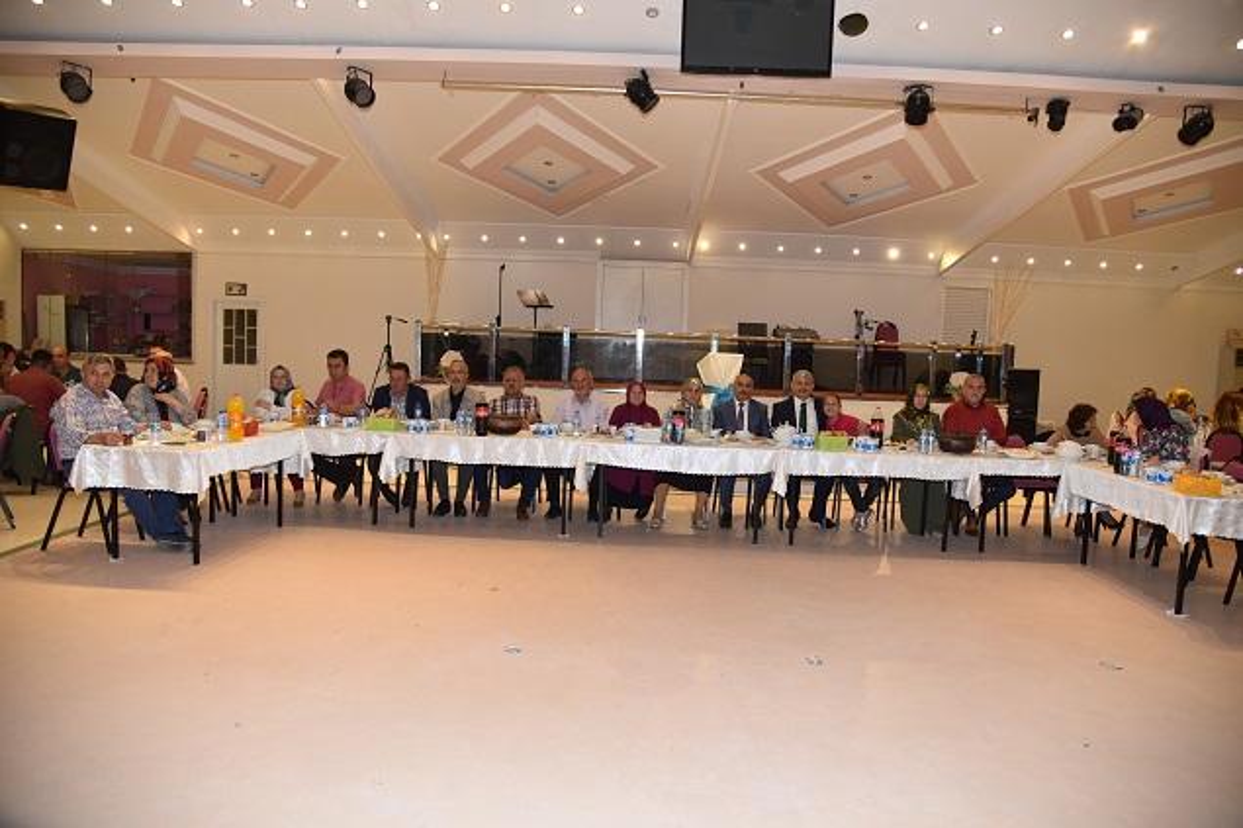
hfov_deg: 73.8
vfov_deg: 53.1
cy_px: 414
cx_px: 622
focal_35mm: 24
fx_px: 828
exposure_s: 1/60
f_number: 4
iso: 1000
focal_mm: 24
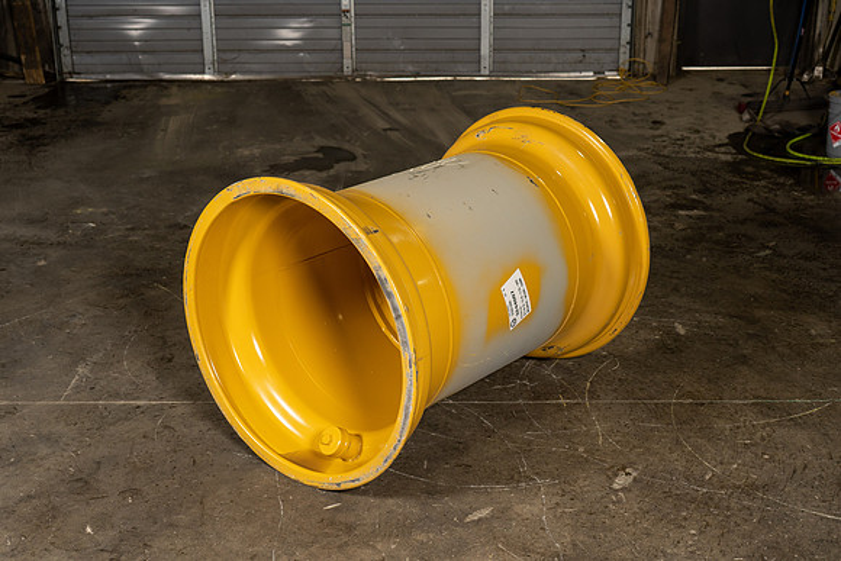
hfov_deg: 40.3
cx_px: 420
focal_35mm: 49
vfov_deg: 27.5
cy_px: 280
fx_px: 1145
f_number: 5.6
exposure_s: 1/160
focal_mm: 49
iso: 640
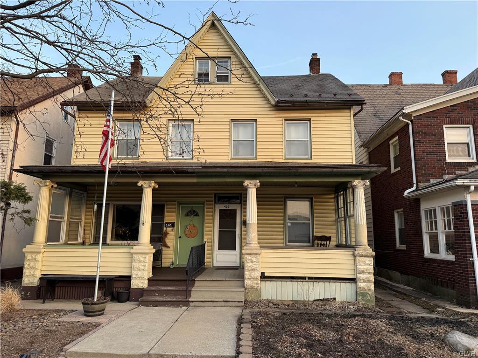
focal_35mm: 24
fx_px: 331
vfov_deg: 56.8
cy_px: 179
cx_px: 239
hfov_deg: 71.6
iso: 64
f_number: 1.78
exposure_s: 1/165
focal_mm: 6.76
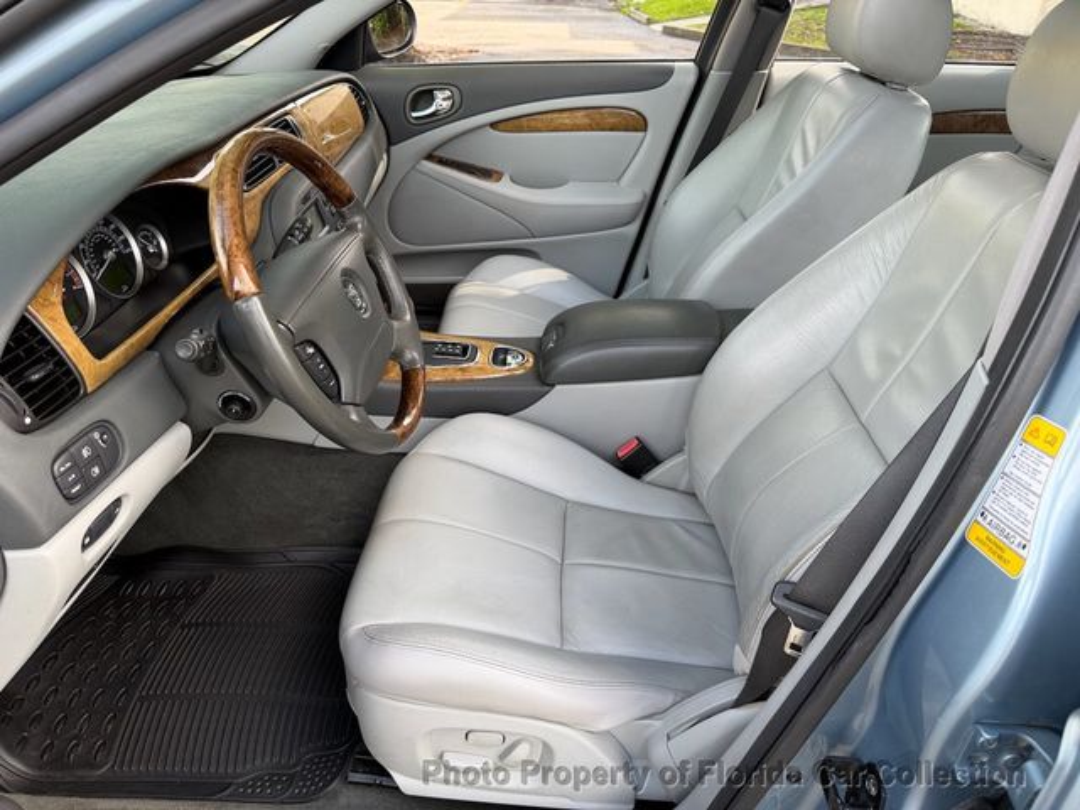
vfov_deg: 56.8
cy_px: 405
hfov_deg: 71.6
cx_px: 540
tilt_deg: -30.7
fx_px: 749
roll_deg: -1.6
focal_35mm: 24
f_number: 1.78
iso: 64
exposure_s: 1/188
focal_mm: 6.76
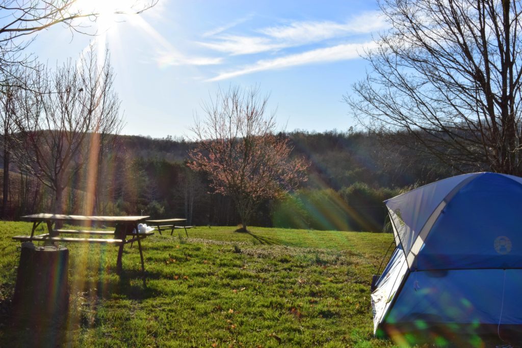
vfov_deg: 25.8
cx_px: 261
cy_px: 174
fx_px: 761
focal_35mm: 52
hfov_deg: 37.8
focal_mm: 35
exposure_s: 1/60
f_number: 22
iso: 180
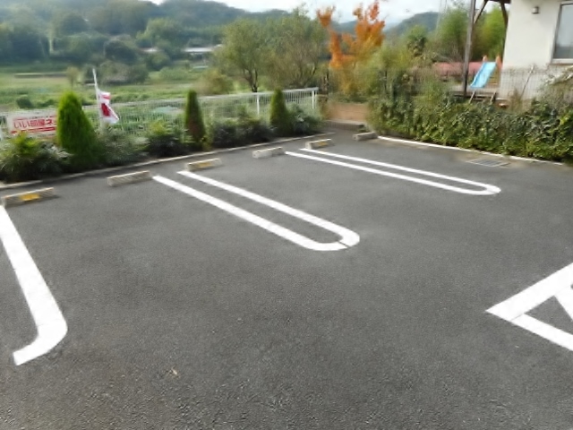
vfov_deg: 54.9
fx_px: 414
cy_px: 215
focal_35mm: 25
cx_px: 286
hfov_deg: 69.4
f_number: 3.7
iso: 80
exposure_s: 1/250
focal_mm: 4.5
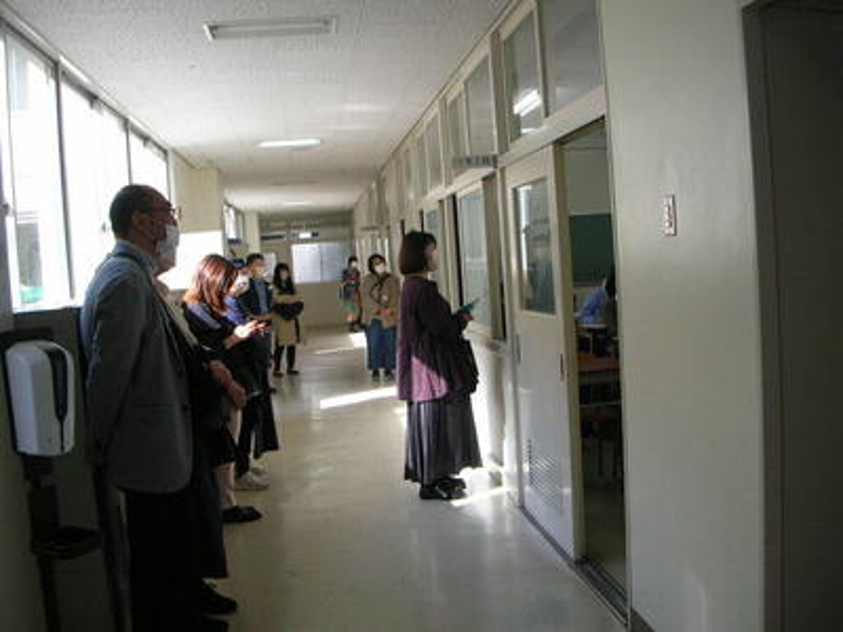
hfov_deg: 52.6
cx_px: 422
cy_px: 316
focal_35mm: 35
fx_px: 852
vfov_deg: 40.7
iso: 50
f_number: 2.8
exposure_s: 1/53.4
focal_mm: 5.8
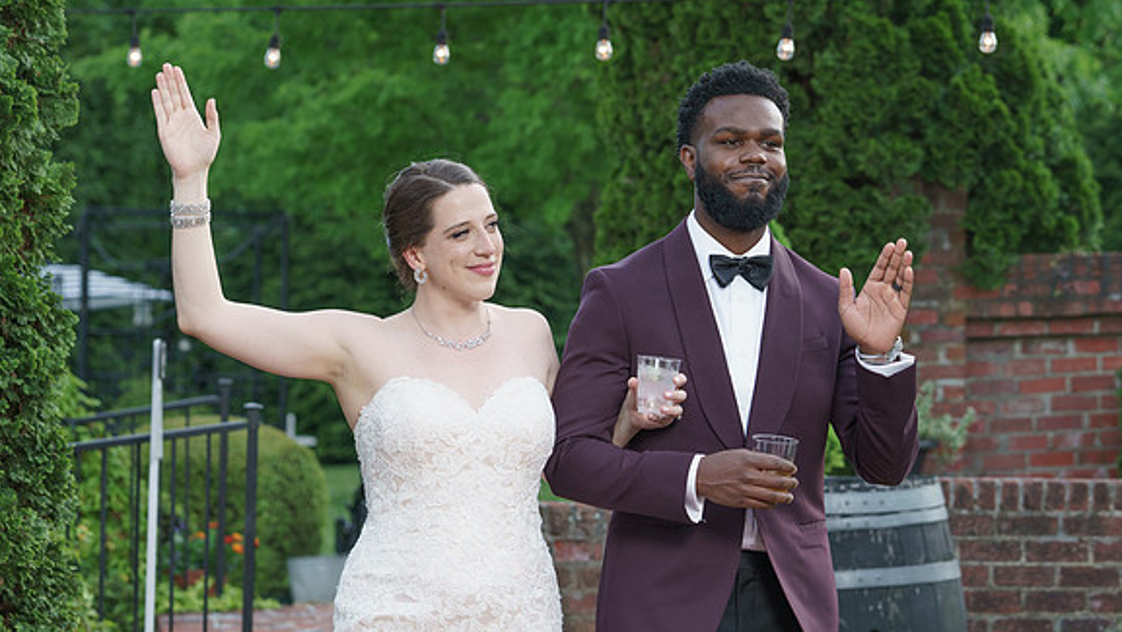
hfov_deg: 20.3
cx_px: 640
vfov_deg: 11.5
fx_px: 3125
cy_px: 351
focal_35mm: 105
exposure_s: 1/200
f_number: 4
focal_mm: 75
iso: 200
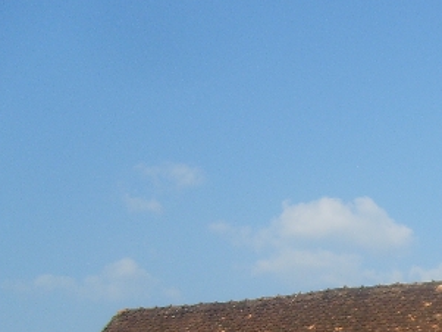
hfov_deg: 19.9
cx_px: 512
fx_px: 1188
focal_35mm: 93
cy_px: 425
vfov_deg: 15.2
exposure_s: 1/1000
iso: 50
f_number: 2.8
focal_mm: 5.8
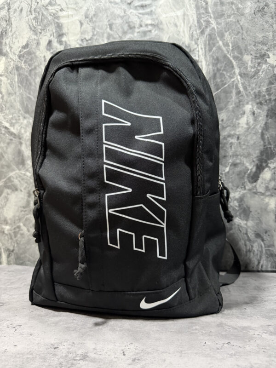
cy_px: 184
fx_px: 255
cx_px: 138
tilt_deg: +0.4
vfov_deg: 71.6
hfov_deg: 56.8
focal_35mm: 24
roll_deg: +0.8
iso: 800
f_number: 1.78
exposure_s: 1/30
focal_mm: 6.76
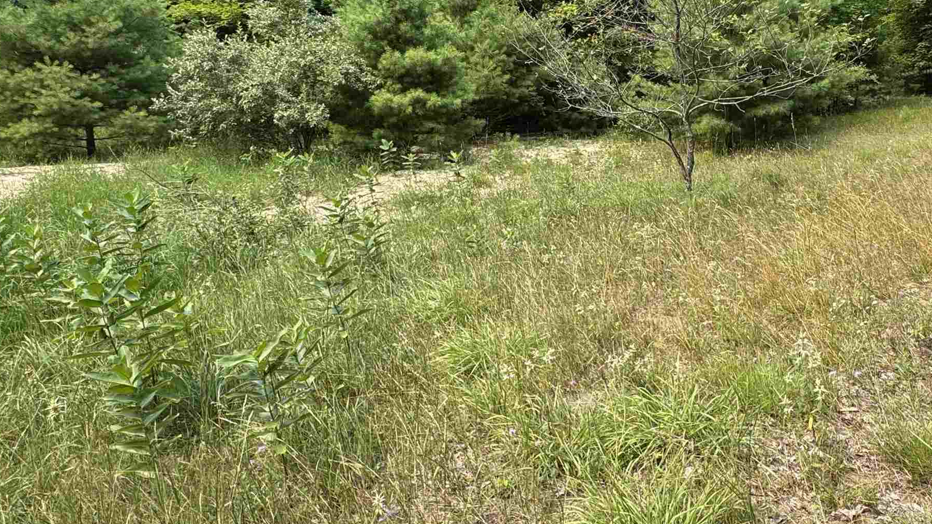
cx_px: 622
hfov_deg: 69.8
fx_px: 643
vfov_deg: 43.9
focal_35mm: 26
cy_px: 182
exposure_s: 1/485
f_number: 2.2
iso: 40
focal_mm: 2.22
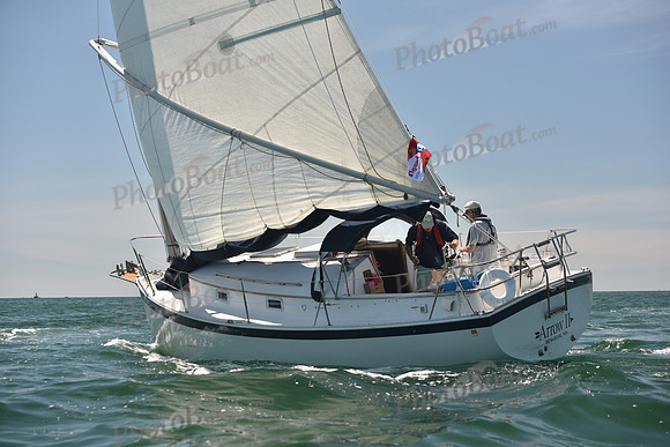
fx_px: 1303
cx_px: 335
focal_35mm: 70
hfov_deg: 28.8
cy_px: 224
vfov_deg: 19.5
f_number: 4.5
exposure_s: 1/800
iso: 250
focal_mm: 70
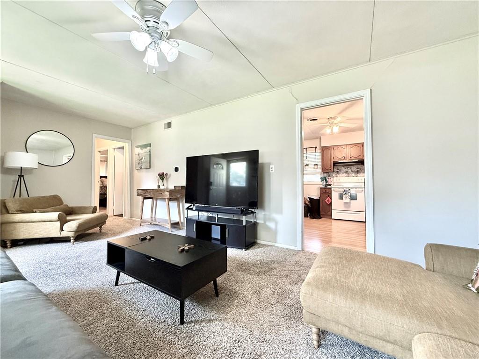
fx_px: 194
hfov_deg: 102.1
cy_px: 180
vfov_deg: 85.7
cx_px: 240
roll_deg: +0.1
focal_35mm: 14
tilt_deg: +0.9
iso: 400
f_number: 2.2
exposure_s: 1/60
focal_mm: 2.22
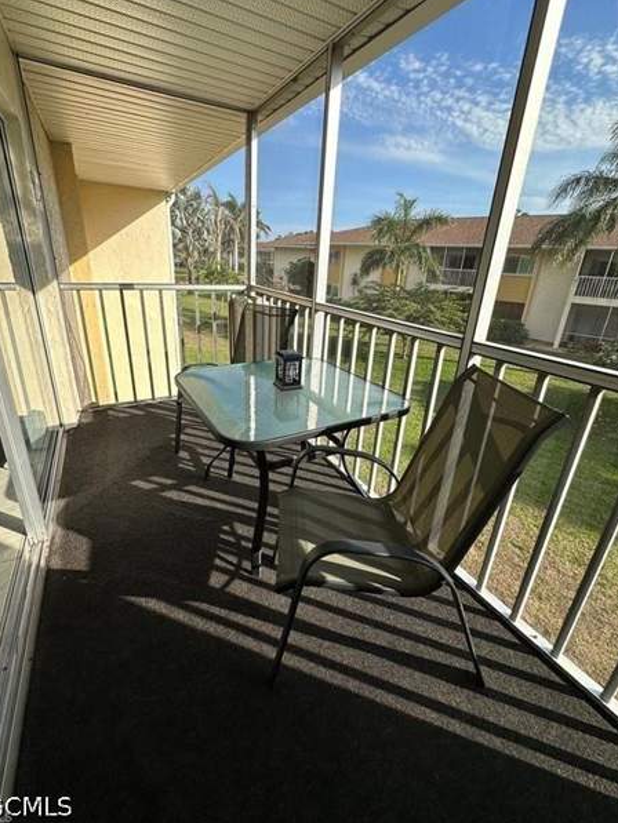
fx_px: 357
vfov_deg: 98.0
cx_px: 295
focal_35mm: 15
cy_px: 385
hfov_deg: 81.7
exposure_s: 1/729
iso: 40
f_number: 2.2
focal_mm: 2.22
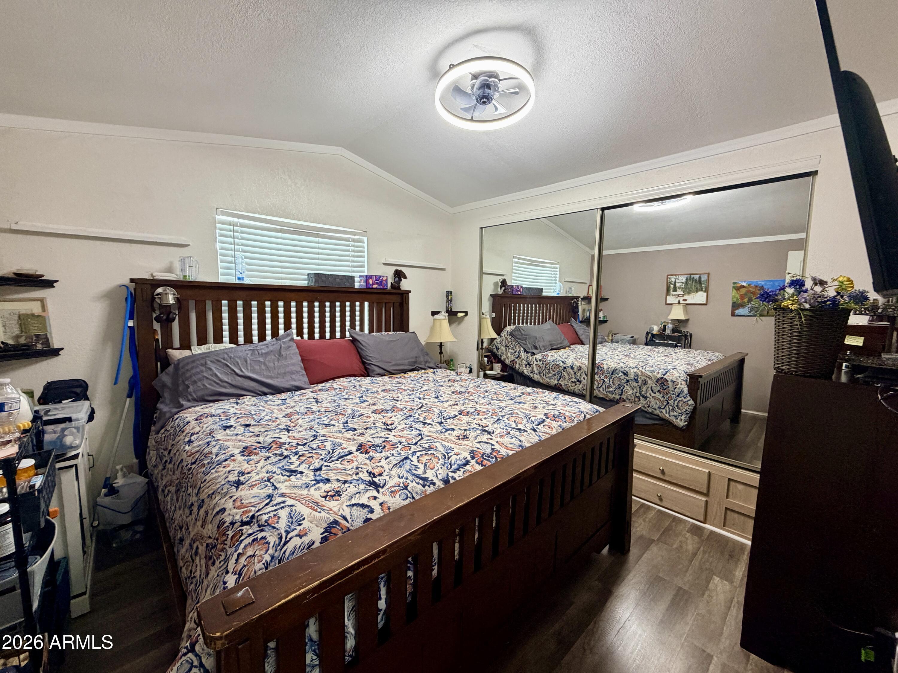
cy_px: 336
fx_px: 363
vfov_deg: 85.7
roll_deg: -0.6
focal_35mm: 14
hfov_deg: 102.1
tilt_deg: -6.4
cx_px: 449
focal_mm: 2.22
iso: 250
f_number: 2.2
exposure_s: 1/60
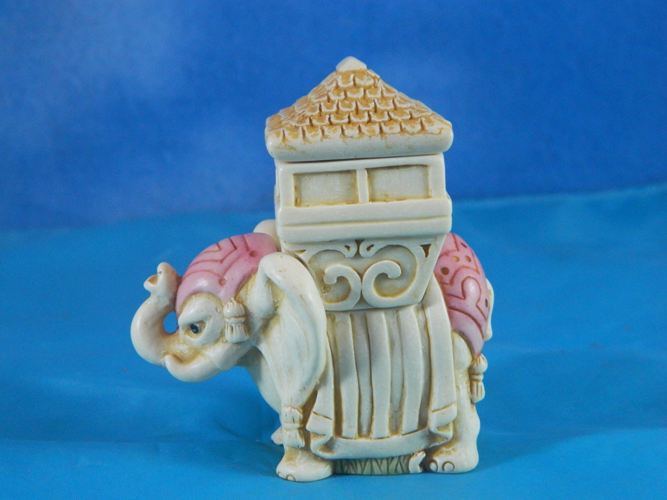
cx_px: 334
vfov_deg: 17.6
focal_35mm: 84
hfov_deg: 23.3
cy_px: 250
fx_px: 1619
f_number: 4.2
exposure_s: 1/40
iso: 400
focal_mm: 15.1
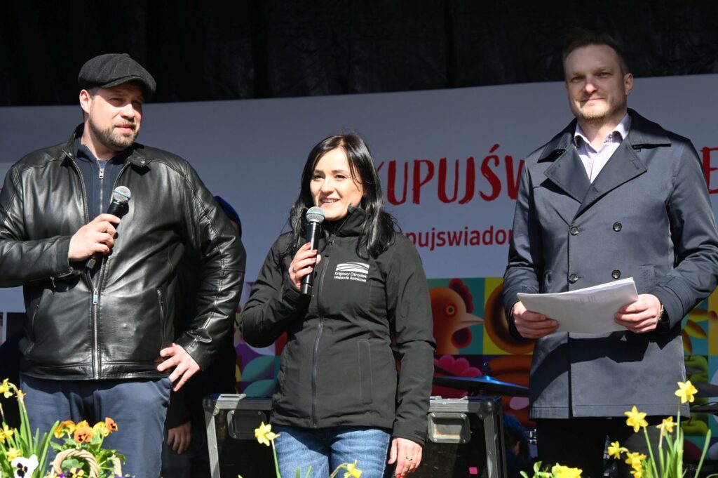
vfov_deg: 13.5
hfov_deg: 20.2
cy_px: 239
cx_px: 359
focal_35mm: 101
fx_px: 2013
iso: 2000
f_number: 10
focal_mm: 101
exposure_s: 1/1600
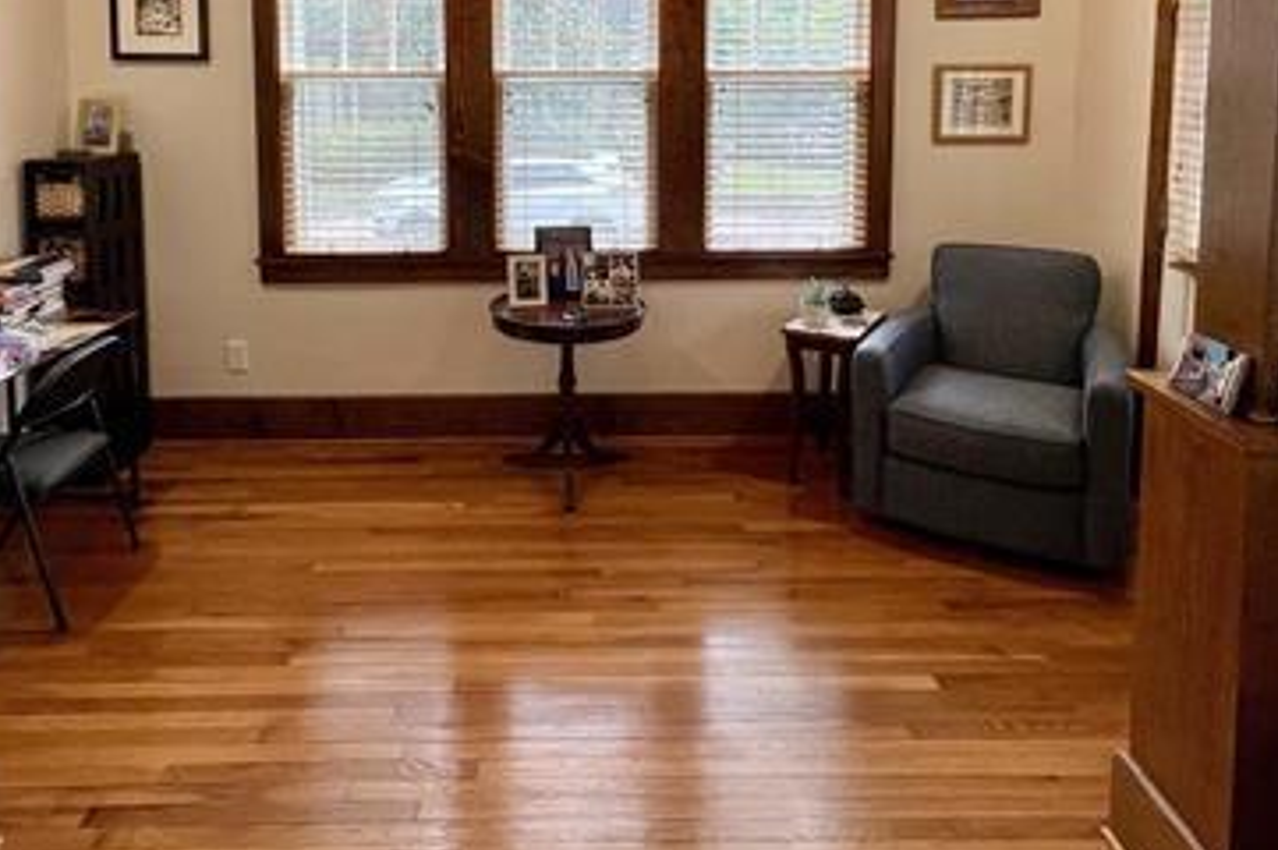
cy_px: 135
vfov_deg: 49.0
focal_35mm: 24
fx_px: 851
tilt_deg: -3.3
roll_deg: -0.1
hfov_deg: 73.7
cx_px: 588
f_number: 1.8
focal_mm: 1.57
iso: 160
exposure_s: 1/120
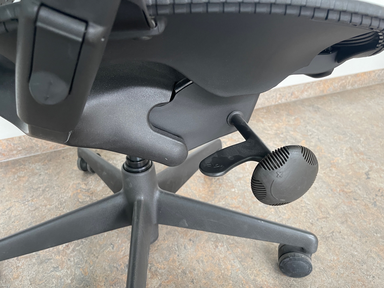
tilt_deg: -33.4
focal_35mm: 26
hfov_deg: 67.3
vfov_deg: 53.0
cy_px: 144
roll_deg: +1.8
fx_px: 288
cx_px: 192
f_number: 1.6
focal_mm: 5.1
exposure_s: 1/50
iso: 250
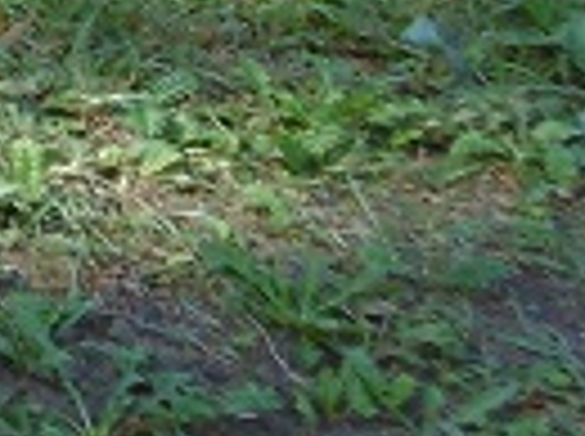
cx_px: -1112
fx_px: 2497
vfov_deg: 9.6
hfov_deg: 10.2
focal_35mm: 148
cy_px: -292
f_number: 3.1
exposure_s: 1/250
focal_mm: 4.3
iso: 100
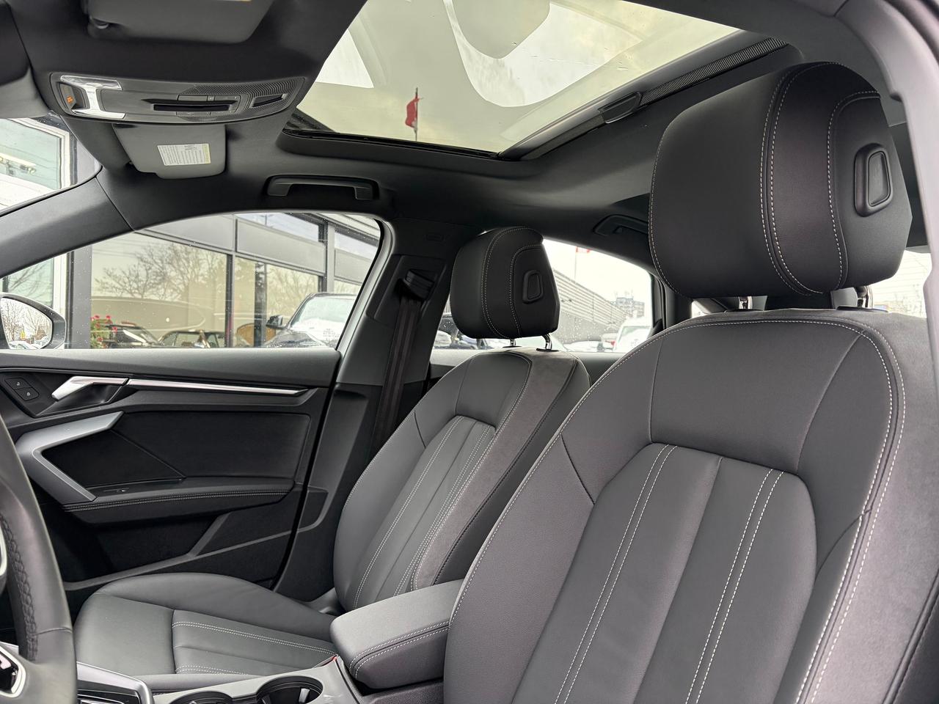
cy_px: 352
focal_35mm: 26
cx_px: 470
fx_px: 705
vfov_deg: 53.1
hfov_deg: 67.3
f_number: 1.6
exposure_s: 1/216
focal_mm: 5.96
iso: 125
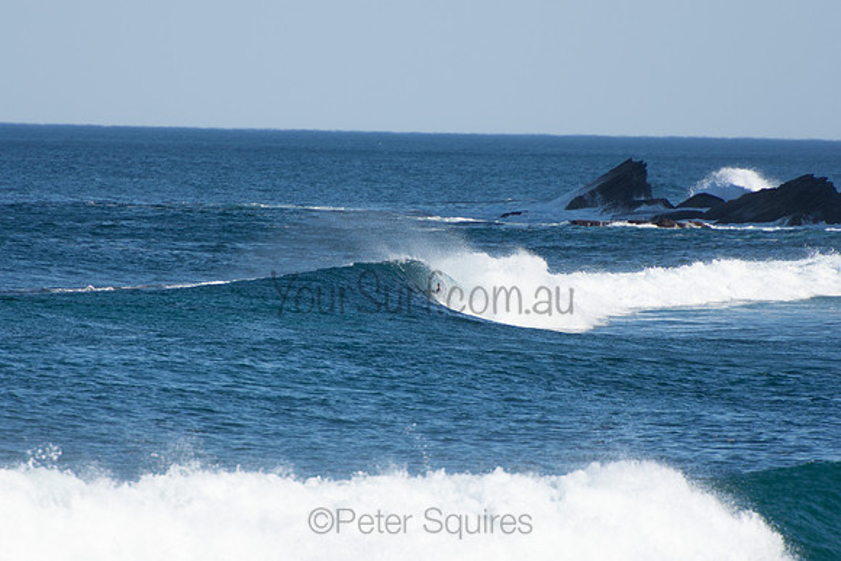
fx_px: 14019
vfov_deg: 2.3
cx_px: 420
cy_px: 280
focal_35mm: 600
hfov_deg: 3.4
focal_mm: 400
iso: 250
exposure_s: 1/1250
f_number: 5.6
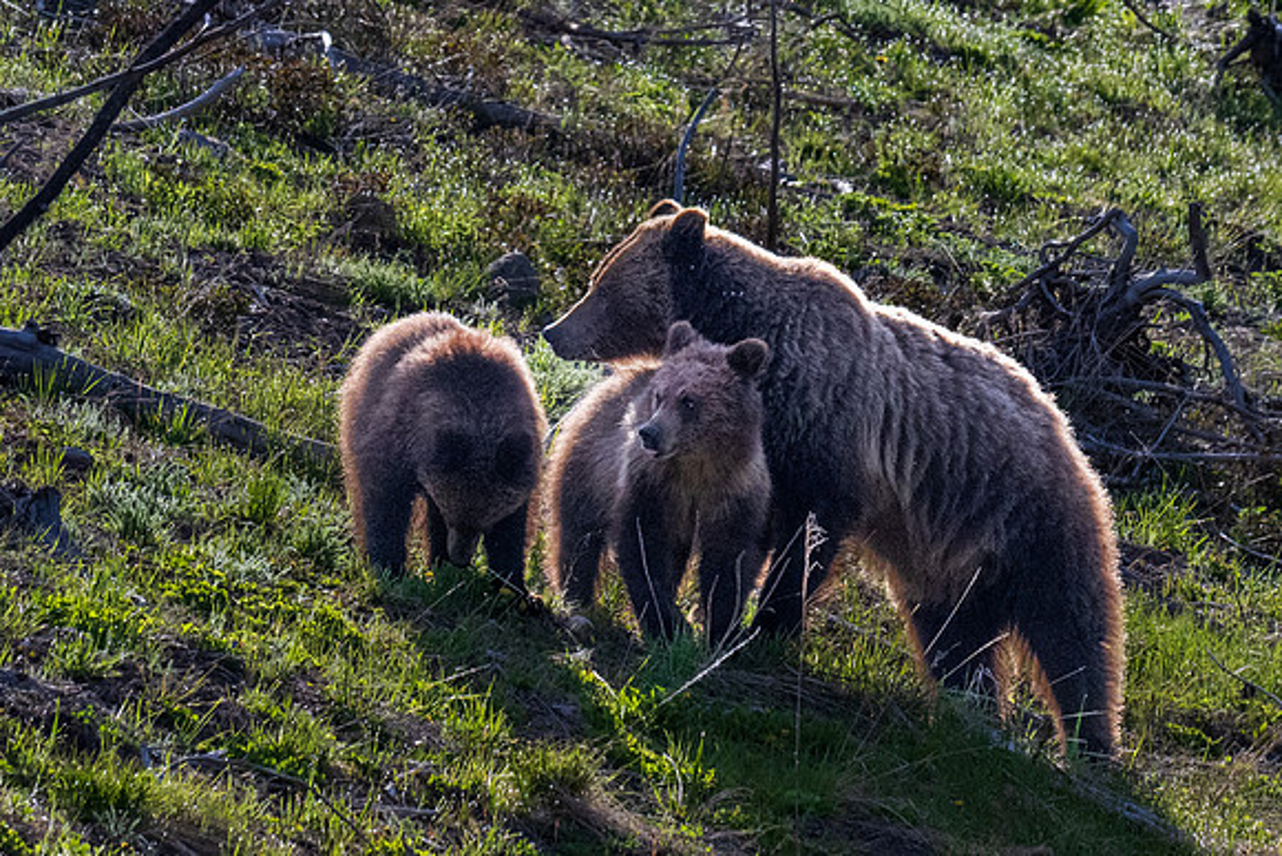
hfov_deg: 3.3
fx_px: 22406
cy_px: 95
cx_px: 604
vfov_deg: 2.2
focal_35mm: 629
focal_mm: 280
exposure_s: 1/1600
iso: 2000
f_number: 10
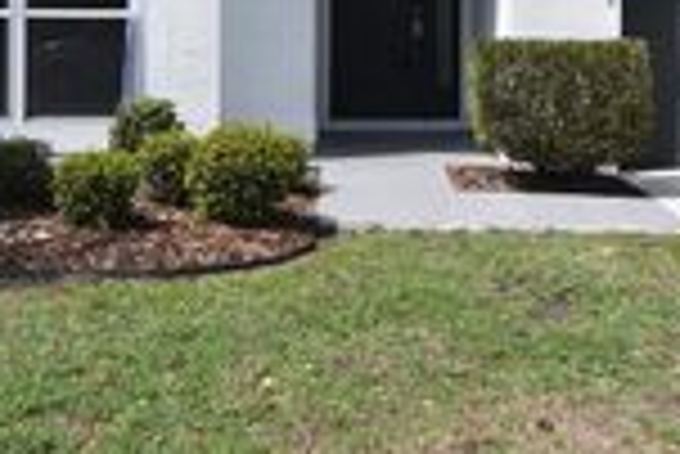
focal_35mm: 55
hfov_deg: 36.3
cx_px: 396
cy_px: 25
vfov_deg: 24.0
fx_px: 1033
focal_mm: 11
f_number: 9
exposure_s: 1/320
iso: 200
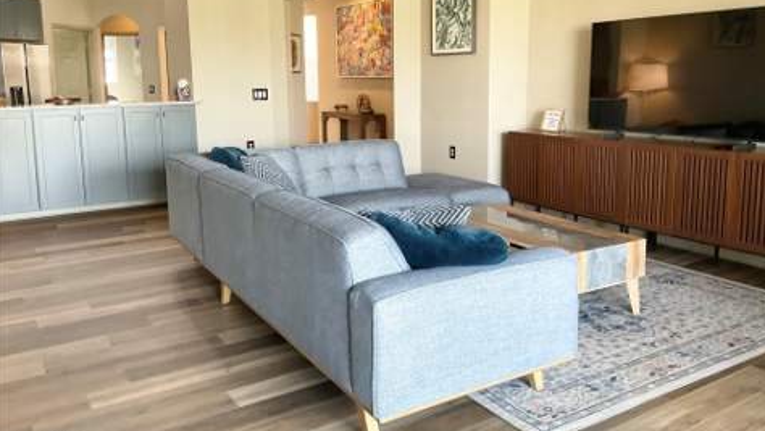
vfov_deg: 36.5
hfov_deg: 61.0
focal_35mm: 32
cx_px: 384
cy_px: 166
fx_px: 649
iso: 125
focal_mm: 3
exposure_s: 1/60
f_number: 1.8
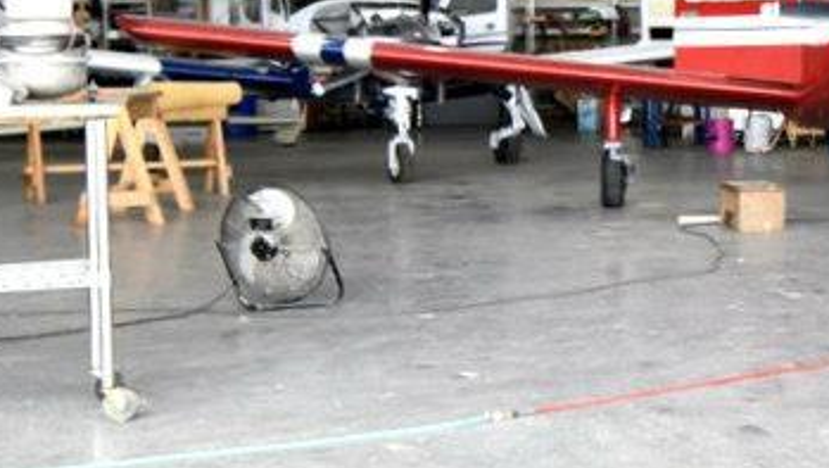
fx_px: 1848
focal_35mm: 84
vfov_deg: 14.4
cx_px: 993
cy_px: 95
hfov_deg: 23.2
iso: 64
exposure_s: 1/20
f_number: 2.8
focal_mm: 14
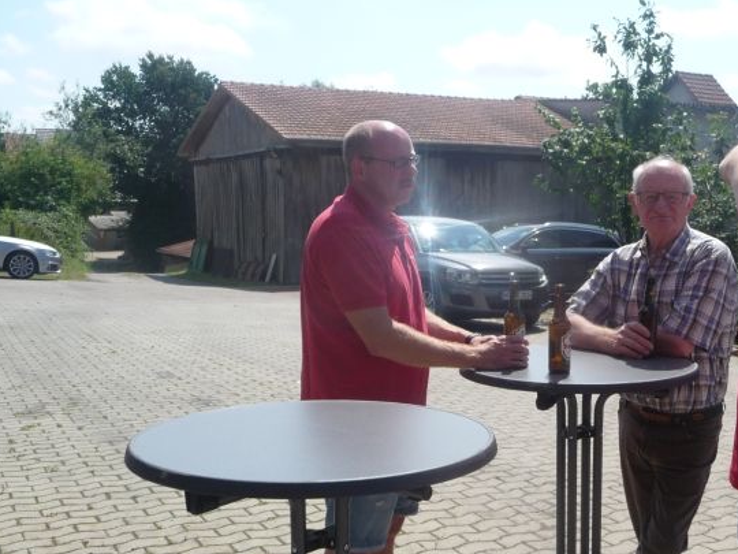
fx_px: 917
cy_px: 364
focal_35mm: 43
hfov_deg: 43.2
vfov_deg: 33.3
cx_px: 496
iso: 100
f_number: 3.3
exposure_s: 1/1000
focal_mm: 4.7
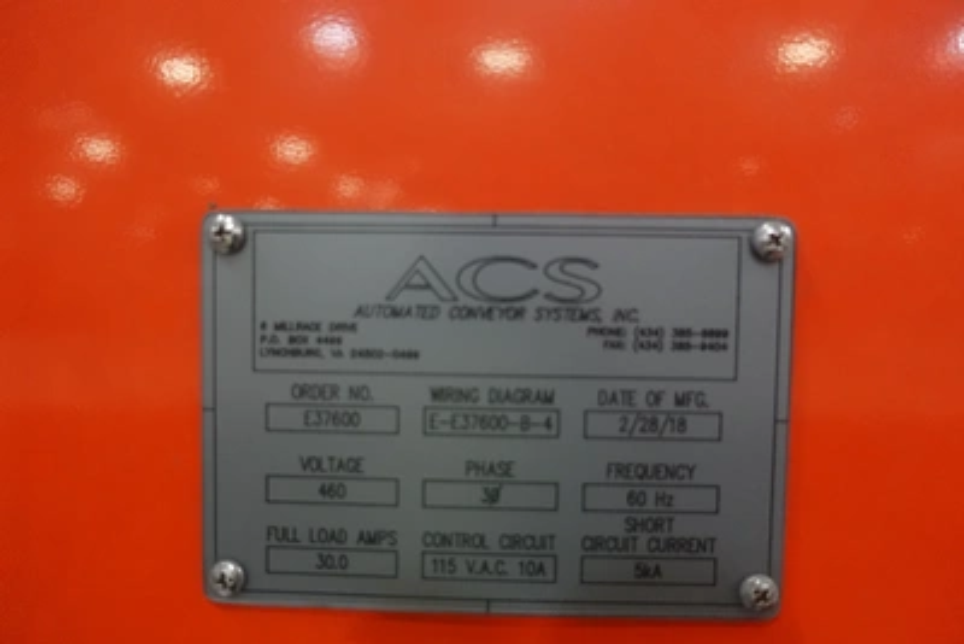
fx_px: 643
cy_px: 322
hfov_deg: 73.7
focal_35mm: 24
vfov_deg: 53.2
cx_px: 482
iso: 2000
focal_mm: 8.8
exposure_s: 1/250
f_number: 1.8
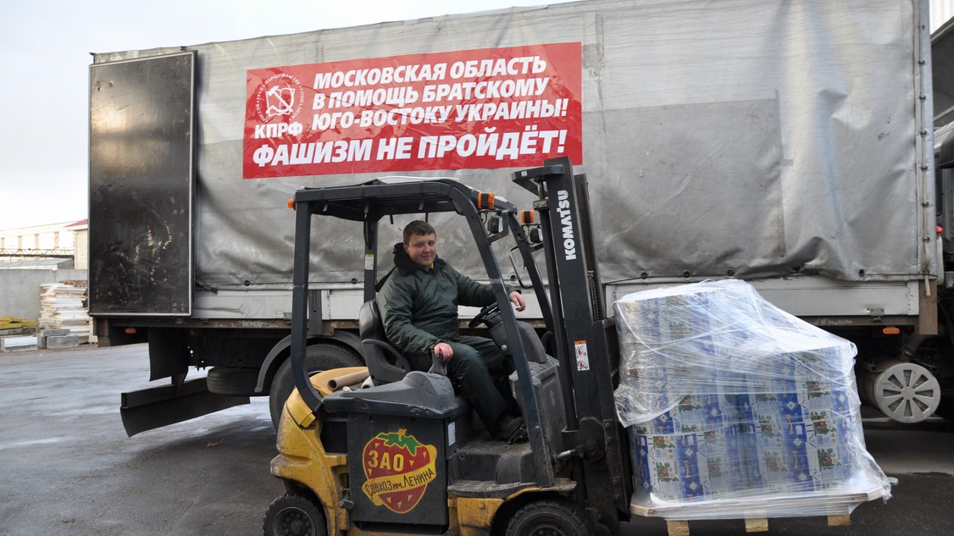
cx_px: 484
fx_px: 733
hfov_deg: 66.1
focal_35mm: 29
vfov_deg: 40.2
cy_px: 261
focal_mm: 18
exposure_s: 1/30
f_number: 5.6
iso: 220
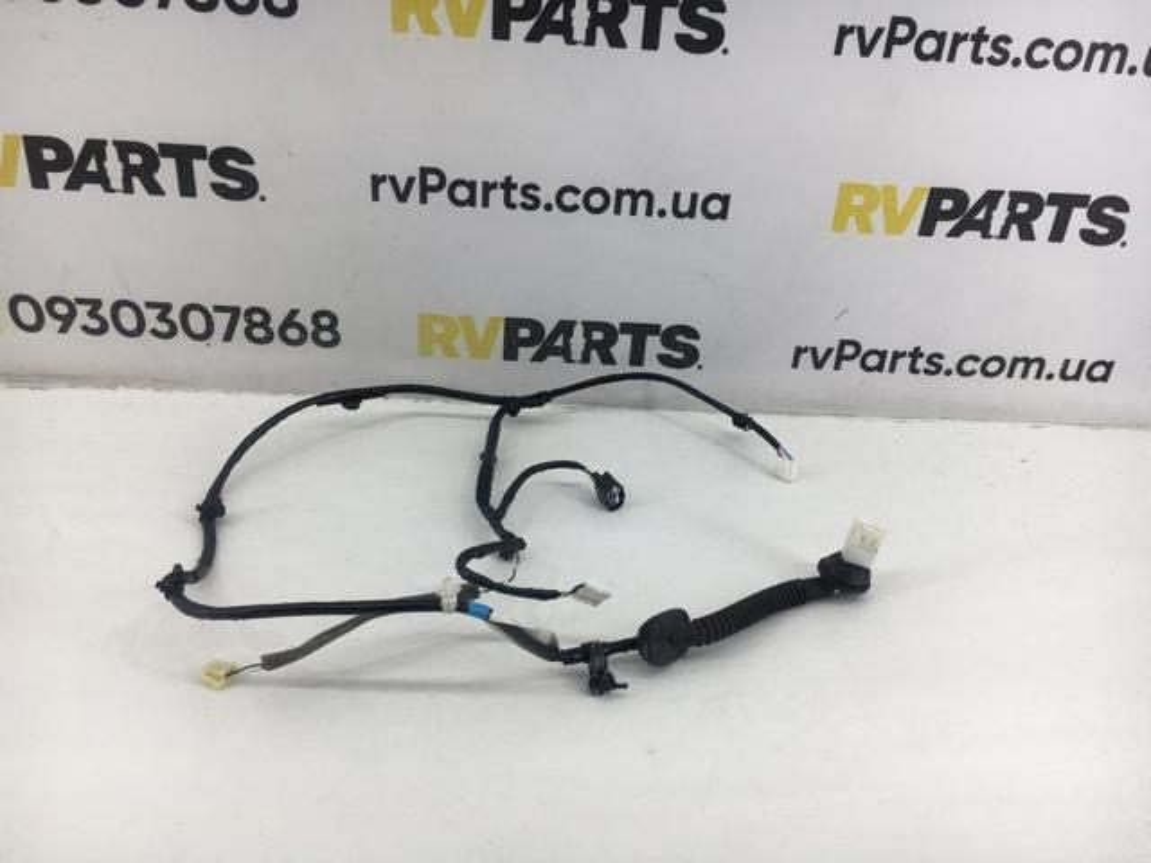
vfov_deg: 48.2
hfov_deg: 61.7
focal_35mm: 29
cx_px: 576
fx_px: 964
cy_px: 432
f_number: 2.2
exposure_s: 1/100
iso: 32
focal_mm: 4.15
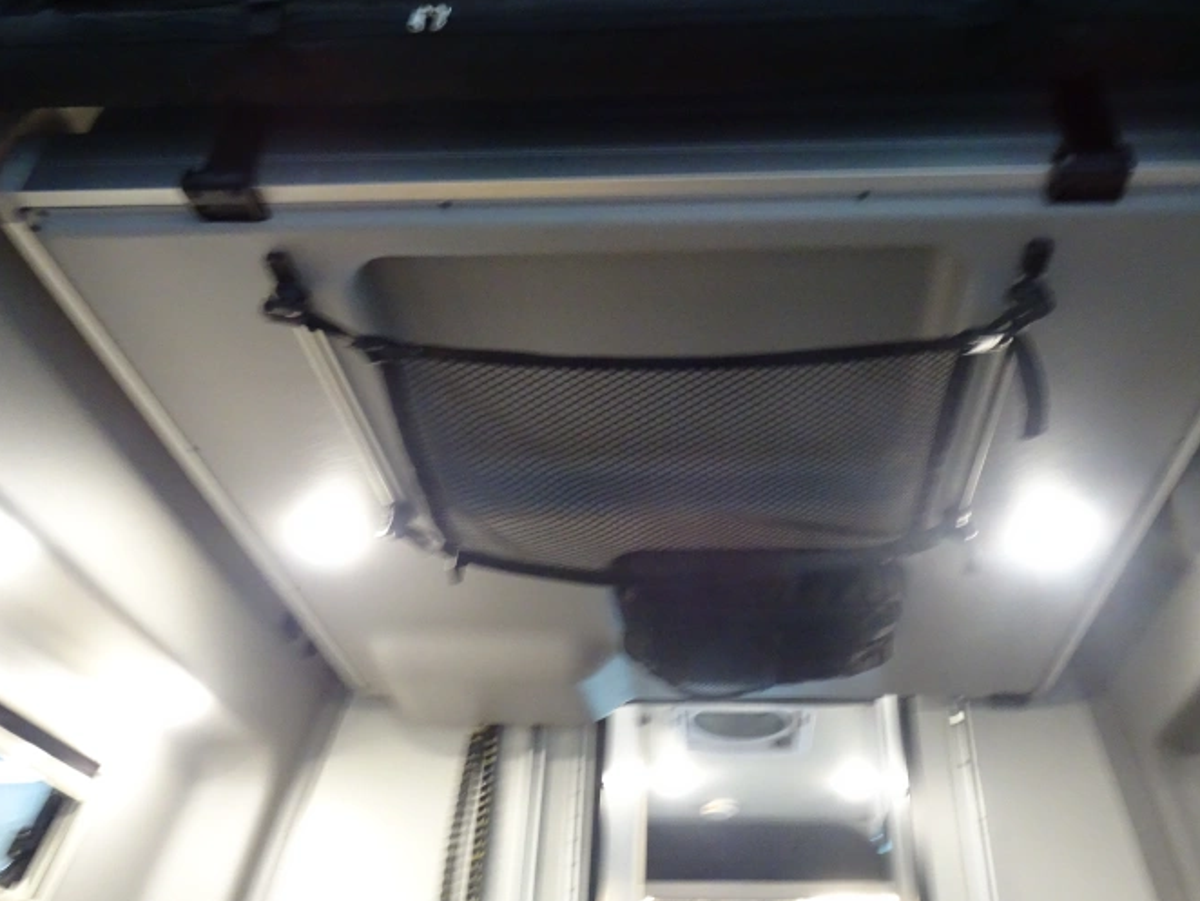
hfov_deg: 61.4
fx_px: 1006
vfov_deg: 48.1
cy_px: 508
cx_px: 678
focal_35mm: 29
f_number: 3.5
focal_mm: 4.1
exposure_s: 1/20
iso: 800
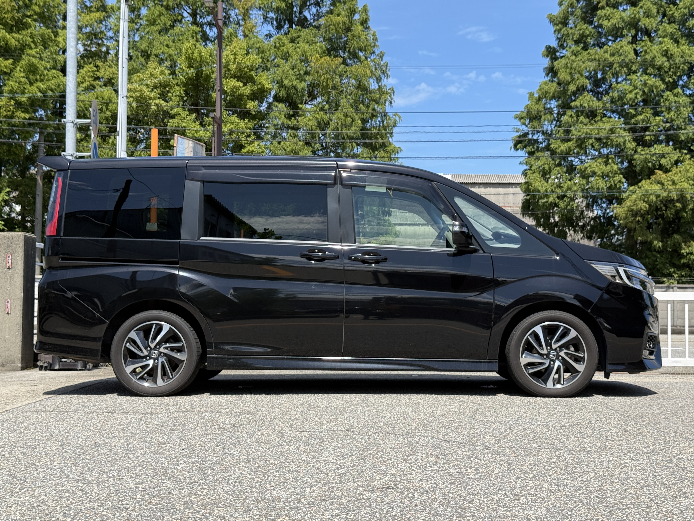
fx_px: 962
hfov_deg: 39.7
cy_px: 260
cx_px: 347
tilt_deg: +2.8
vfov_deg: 30.3
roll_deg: -0.4
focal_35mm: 48
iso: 64
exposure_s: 1/2865
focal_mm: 6.76
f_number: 1.78
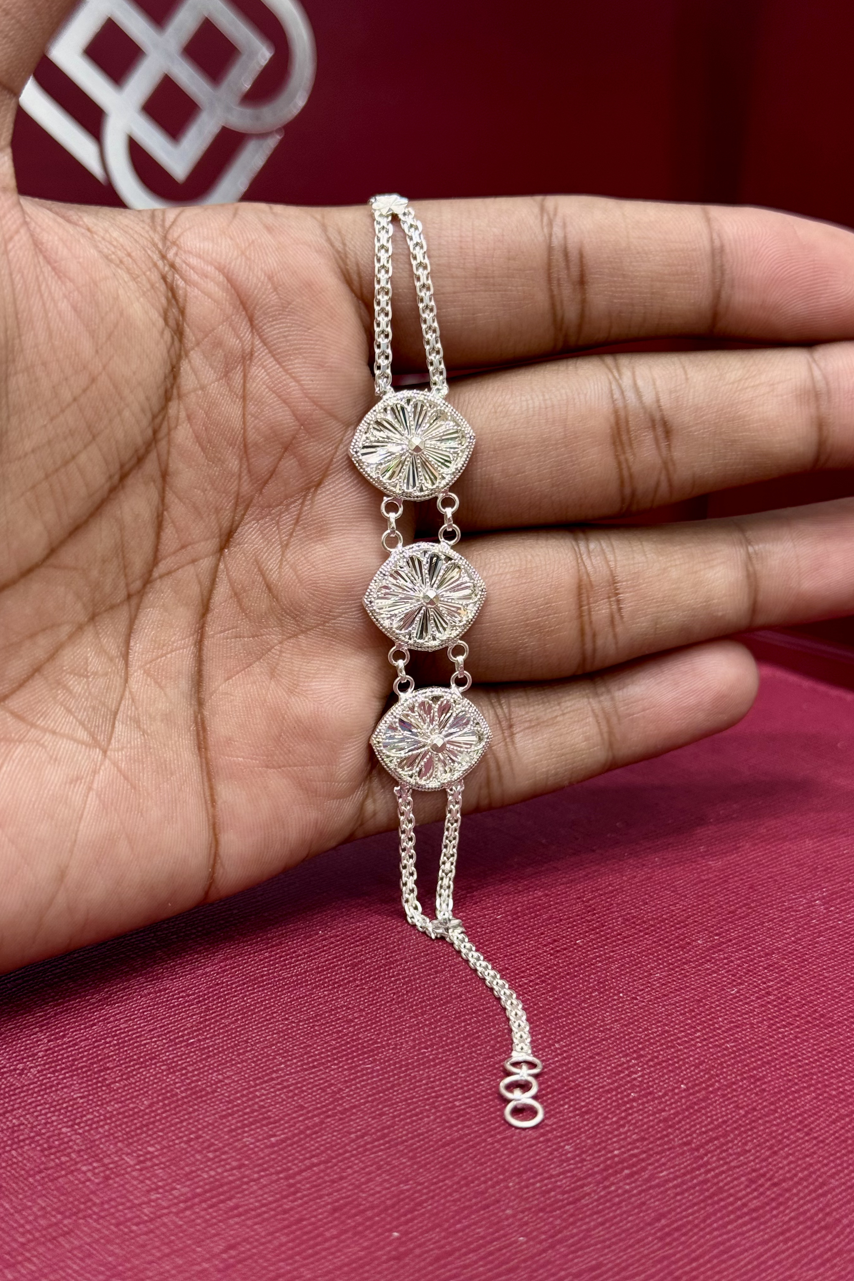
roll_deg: -0.7
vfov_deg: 39.6
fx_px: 1779
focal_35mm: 50
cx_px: 449
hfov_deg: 27.0
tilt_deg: -16.9
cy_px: 640
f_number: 1.78
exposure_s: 1/100
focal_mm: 6.76
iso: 64
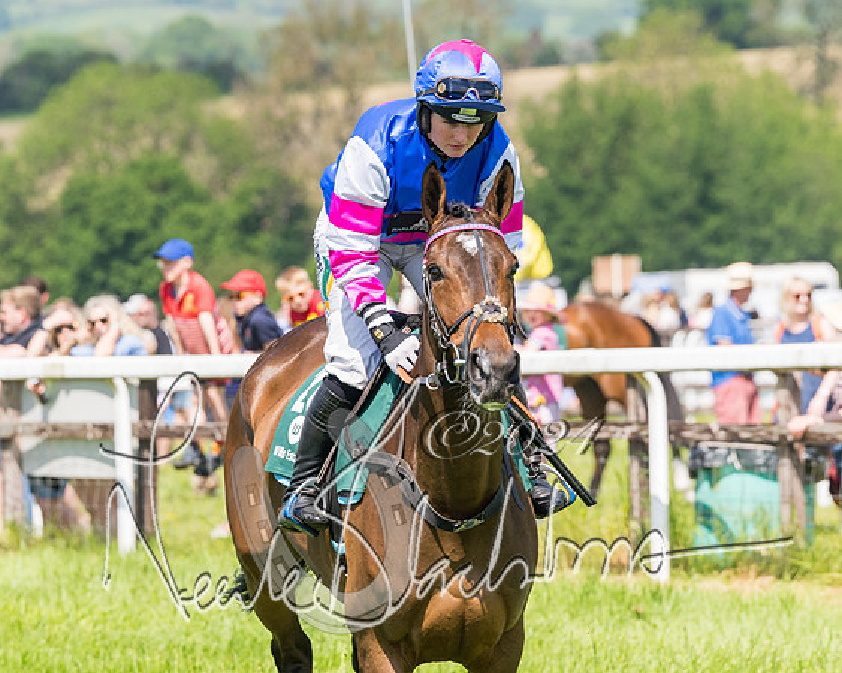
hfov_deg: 5.4
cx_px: 358
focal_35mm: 356
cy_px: 230
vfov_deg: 4.4
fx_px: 8859
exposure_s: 1/1250
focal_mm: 160
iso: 200
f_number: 5
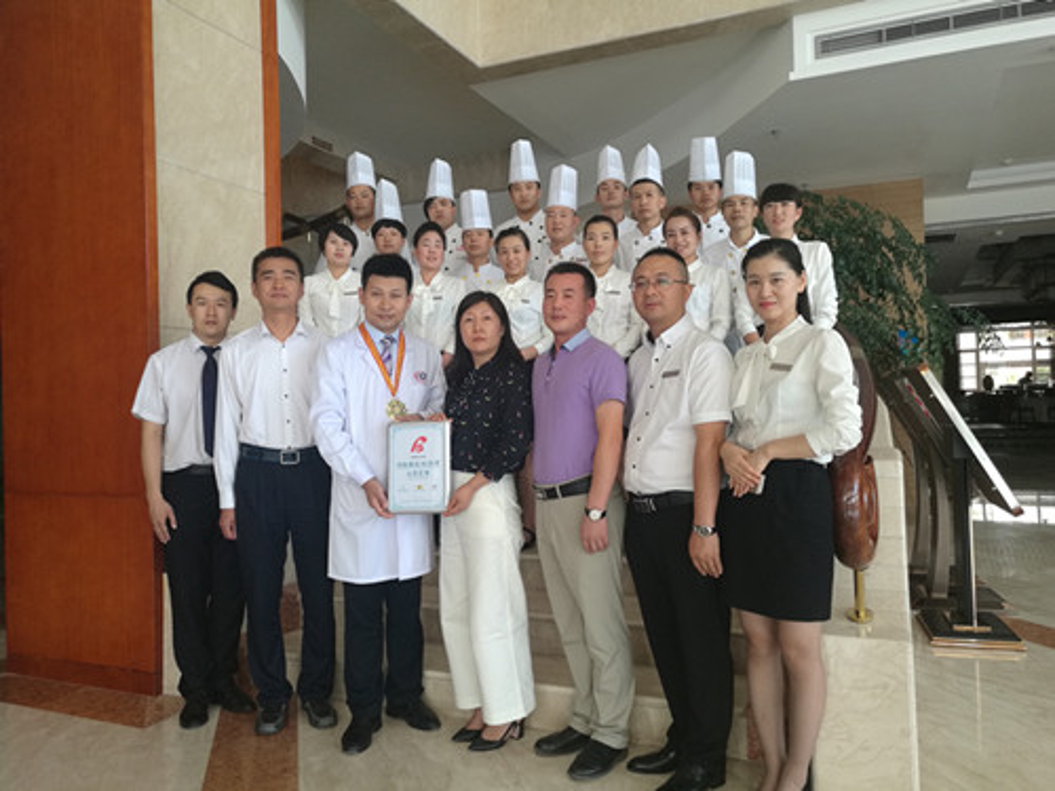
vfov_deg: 51.4
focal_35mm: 27
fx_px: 823
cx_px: 528
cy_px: 396
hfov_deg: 65.3
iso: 80
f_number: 2
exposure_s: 1/50
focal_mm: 4.04
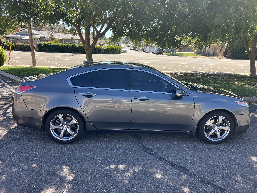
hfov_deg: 67.3
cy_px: 96
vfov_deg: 53.1
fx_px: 193
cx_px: 128
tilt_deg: -15.3
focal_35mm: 26
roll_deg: -1.0
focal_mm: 5.7
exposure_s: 1/733
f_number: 1.5
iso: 50
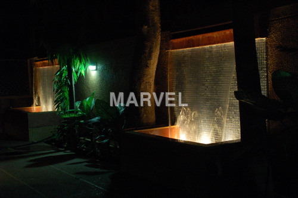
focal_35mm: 48
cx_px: 149
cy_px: 99
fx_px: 397
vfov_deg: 28.0
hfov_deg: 41.2
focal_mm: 32
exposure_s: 1/15
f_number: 4.5
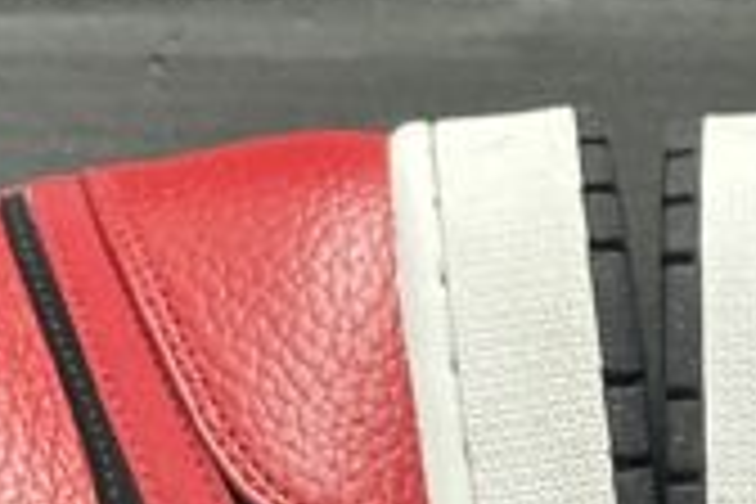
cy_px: 1046
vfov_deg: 5.7
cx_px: 702
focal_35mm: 237
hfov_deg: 8.7
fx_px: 4977
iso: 400
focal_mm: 6.86
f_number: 1.78
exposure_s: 1/34
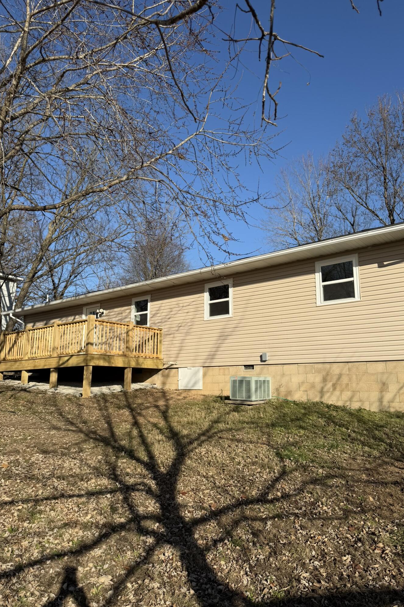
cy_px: 303
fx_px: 421
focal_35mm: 25
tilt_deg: +12.7
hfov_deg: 51.3
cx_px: 209
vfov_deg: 71.5
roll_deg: +0.7
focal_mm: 6.76
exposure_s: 1/4975
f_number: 1.78
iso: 80
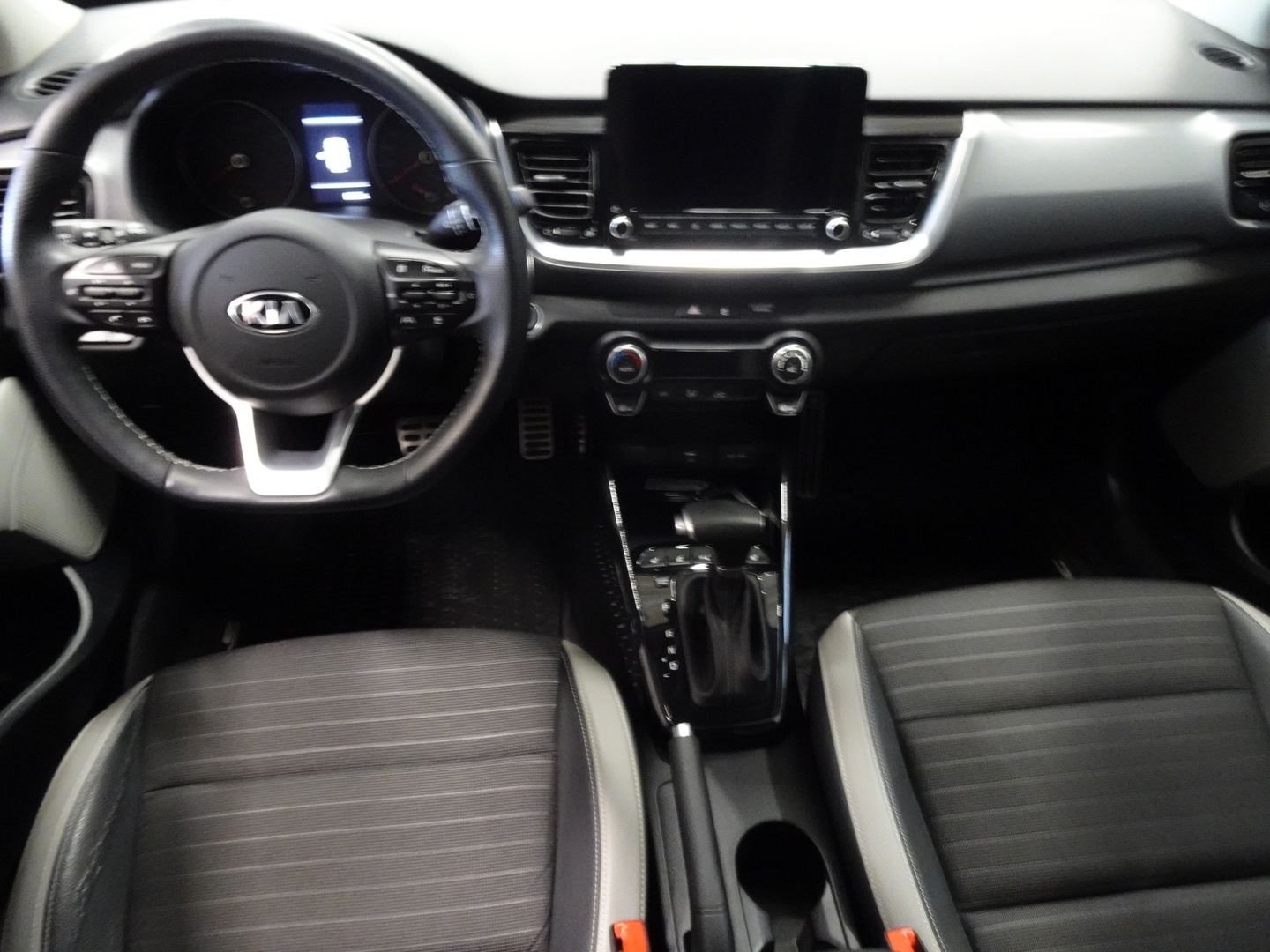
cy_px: 476
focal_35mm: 24
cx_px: 635
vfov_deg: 56.8
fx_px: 881
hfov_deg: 71.6
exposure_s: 1/6
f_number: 3.5
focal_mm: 4.25
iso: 800
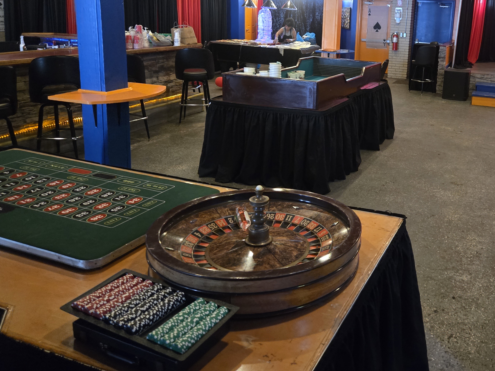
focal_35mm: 33
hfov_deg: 53.7
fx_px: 472
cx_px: 348
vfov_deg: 42.1
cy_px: 111
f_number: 1.8
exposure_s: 1/60
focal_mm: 5.4
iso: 1600
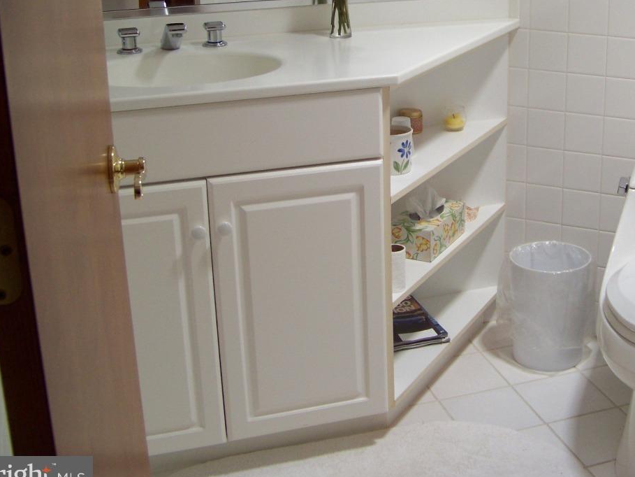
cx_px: 474
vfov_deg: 25.4
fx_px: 1046
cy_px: 119
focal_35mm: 57
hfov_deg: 33.1
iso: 106
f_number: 2.8
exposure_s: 1/30
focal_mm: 5.85
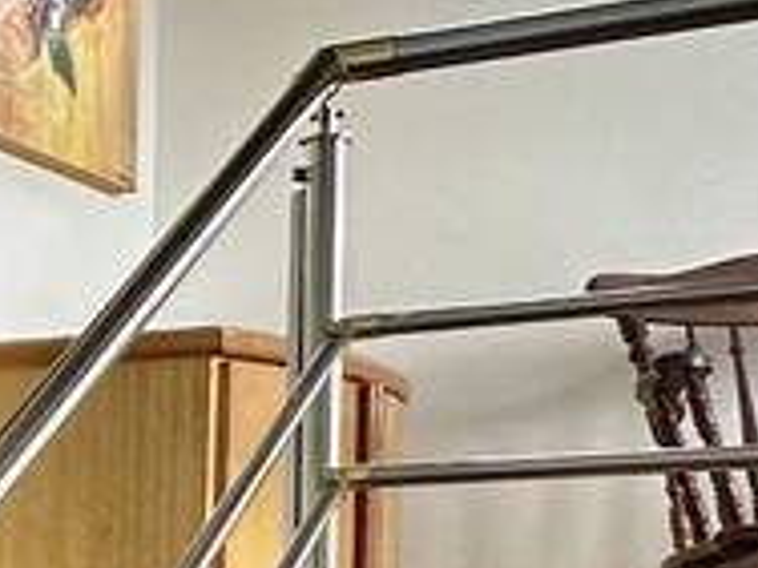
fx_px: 2343
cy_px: 653
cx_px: -855
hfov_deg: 14.5
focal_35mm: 107
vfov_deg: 13.5
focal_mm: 2.22
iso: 160
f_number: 2.2
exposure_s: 1/120
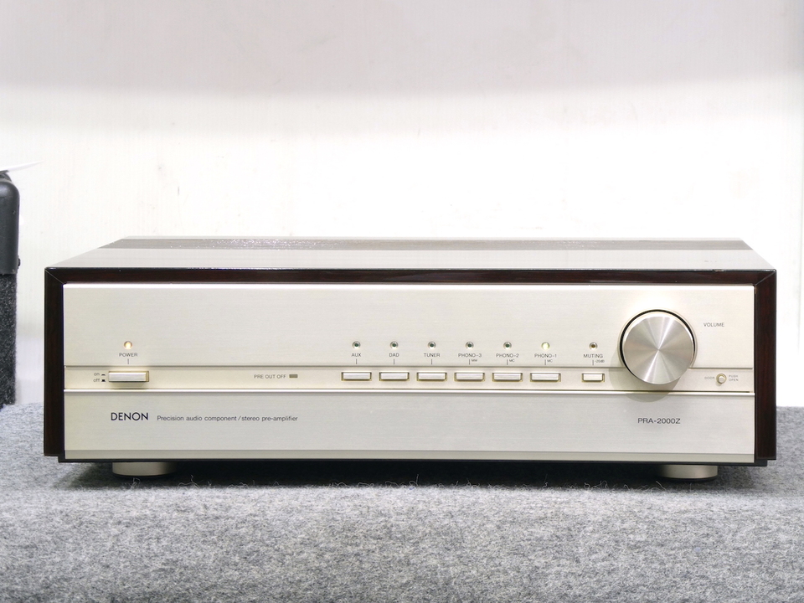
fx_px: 2671
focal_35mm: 115
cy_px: 302
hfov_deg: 17.1
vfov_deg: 12.9
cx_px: 402
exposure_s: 1/2
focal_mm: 20.6
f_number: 5.1
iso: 100
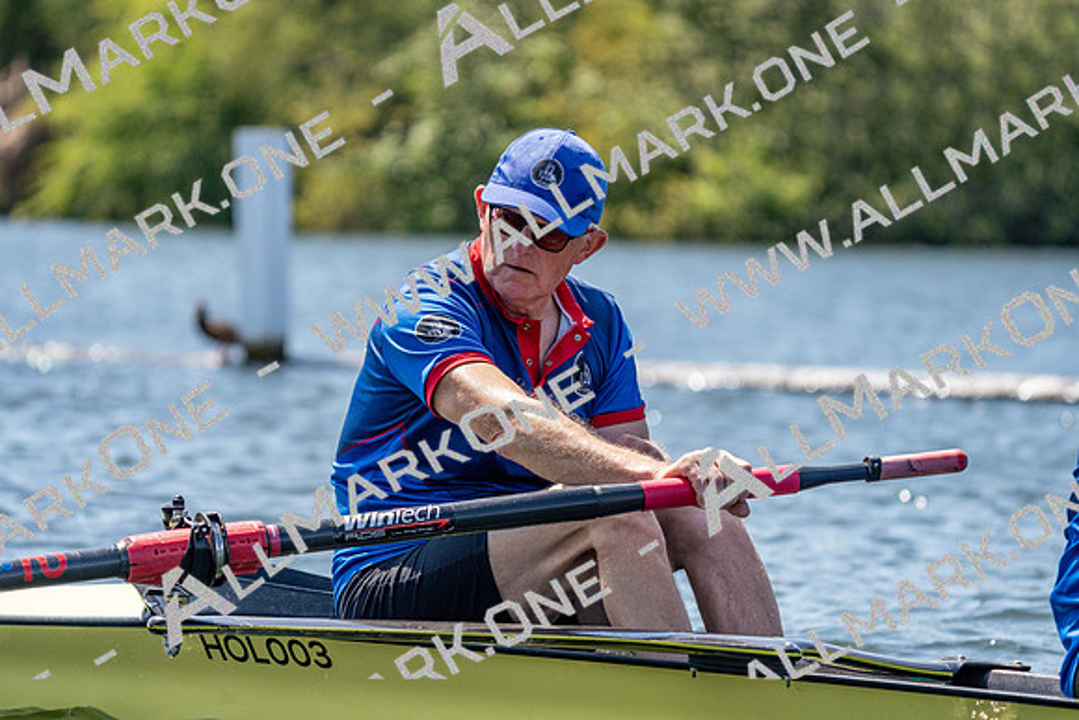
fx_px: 7824
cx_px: 540
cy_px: 360
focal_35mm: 261
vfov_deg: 5.3
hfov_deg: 7.9
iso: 400
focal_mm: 261
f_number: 5.6
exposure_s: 1/2000
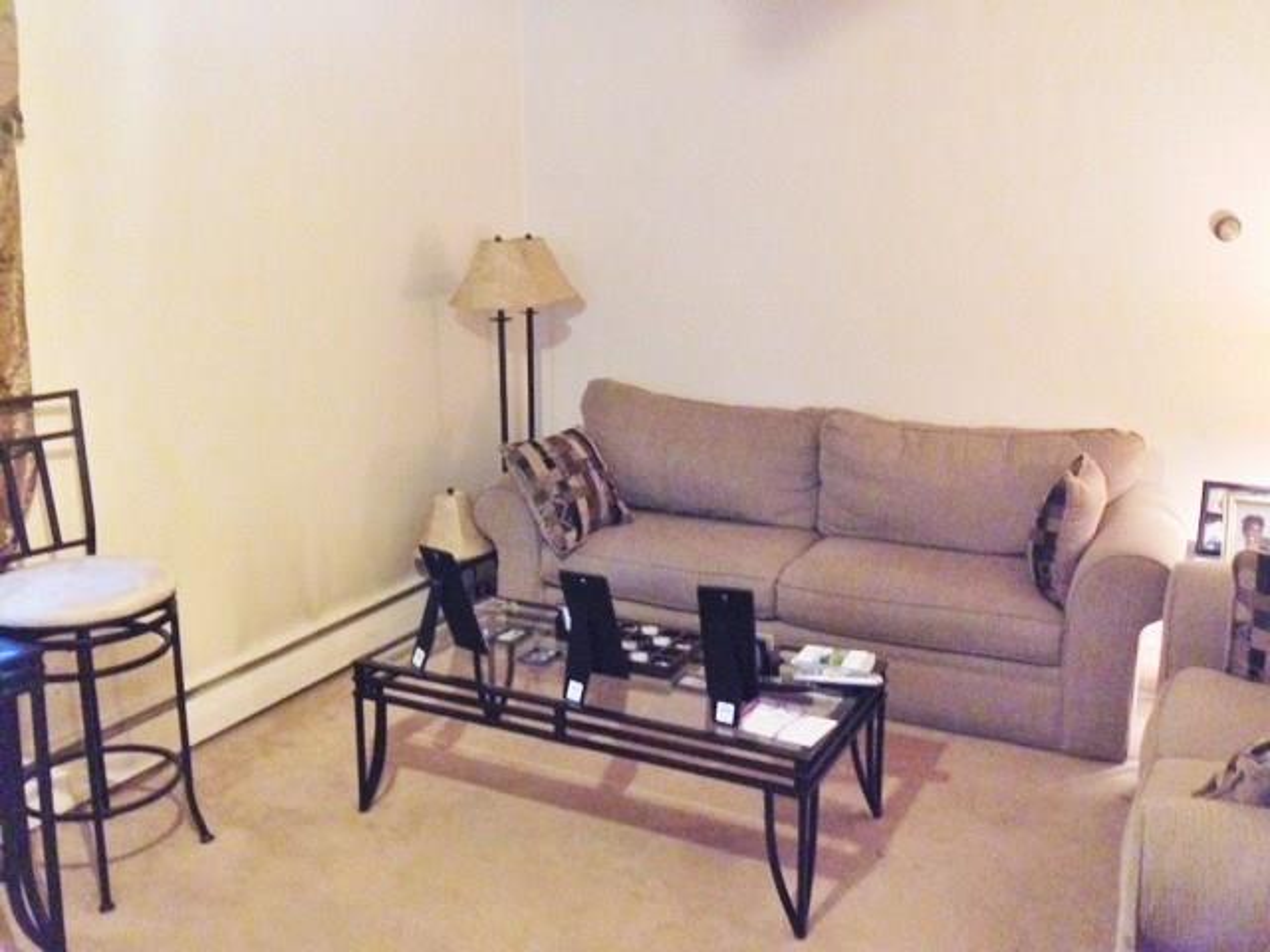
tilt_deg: -12.8
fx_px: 1211
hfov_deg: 55.4
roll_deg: +0.5
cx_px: 635
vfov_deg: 42.9
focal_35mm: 33
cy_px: 476
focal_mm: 4.12
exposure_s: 1/15
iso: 800
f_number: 2.4
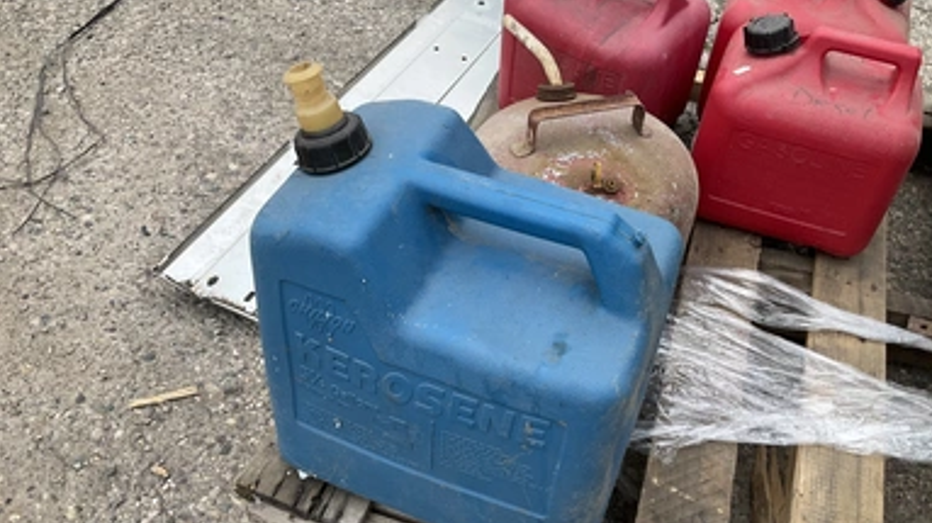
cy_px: 299
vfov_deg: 35.5
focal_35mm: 33
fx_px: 815
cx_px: 484
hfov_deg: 59.5
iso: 25
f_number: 1.8
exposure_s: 1/1076
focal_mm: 3
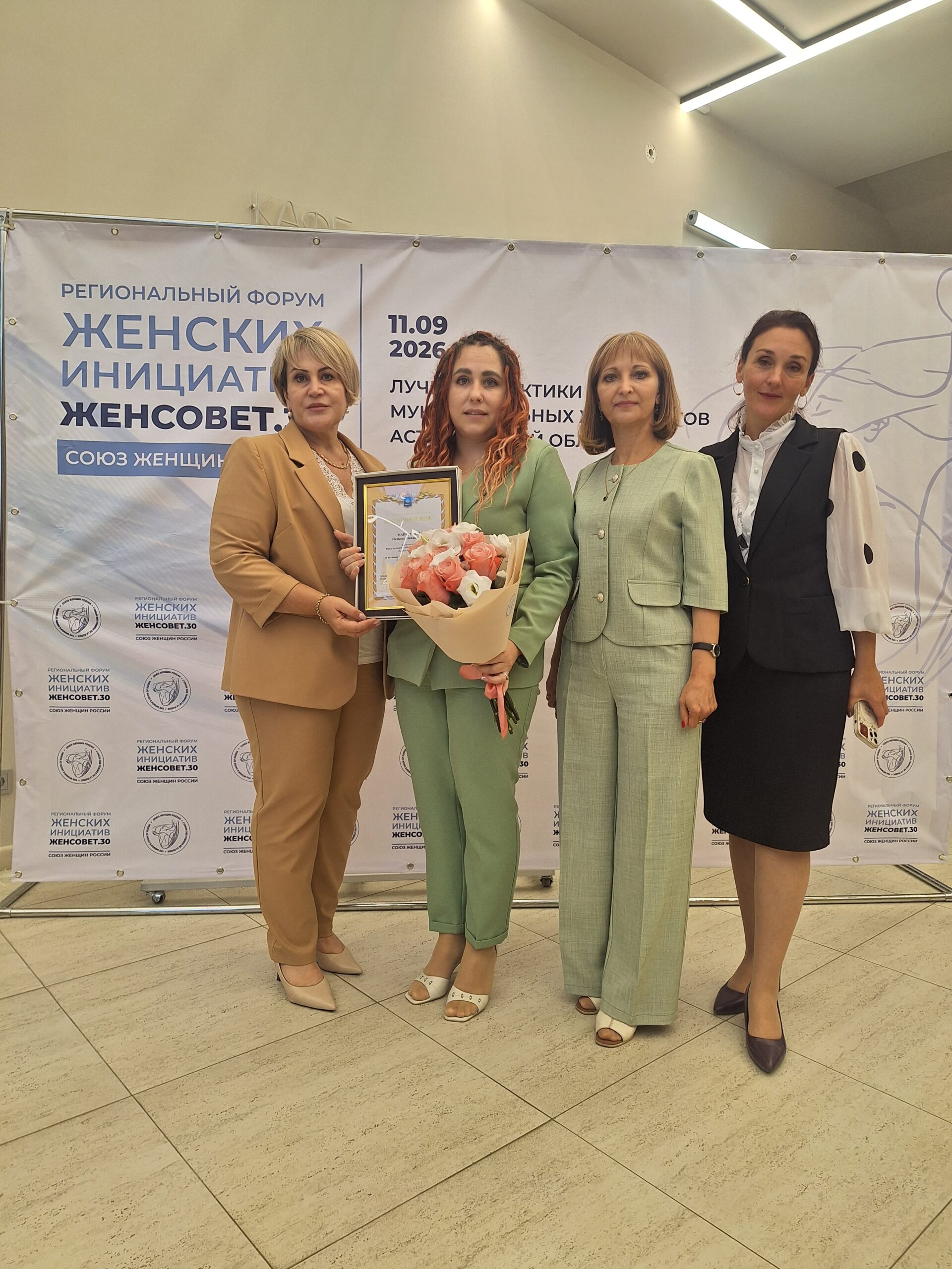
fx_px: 843
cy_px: 634
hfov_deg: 58.9
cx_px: 476
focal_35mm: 23
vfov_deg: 73.9
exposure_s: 1/112
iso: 40
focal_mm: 5.54
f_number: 1.8
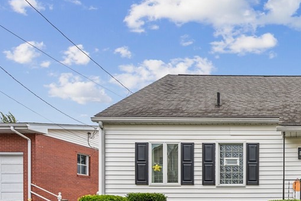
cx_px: 297
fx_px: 267
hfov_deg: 48.8
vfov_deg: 36.2
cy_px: 209
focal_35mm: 32
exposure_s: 1/10
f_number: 11
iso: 50
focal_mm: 15
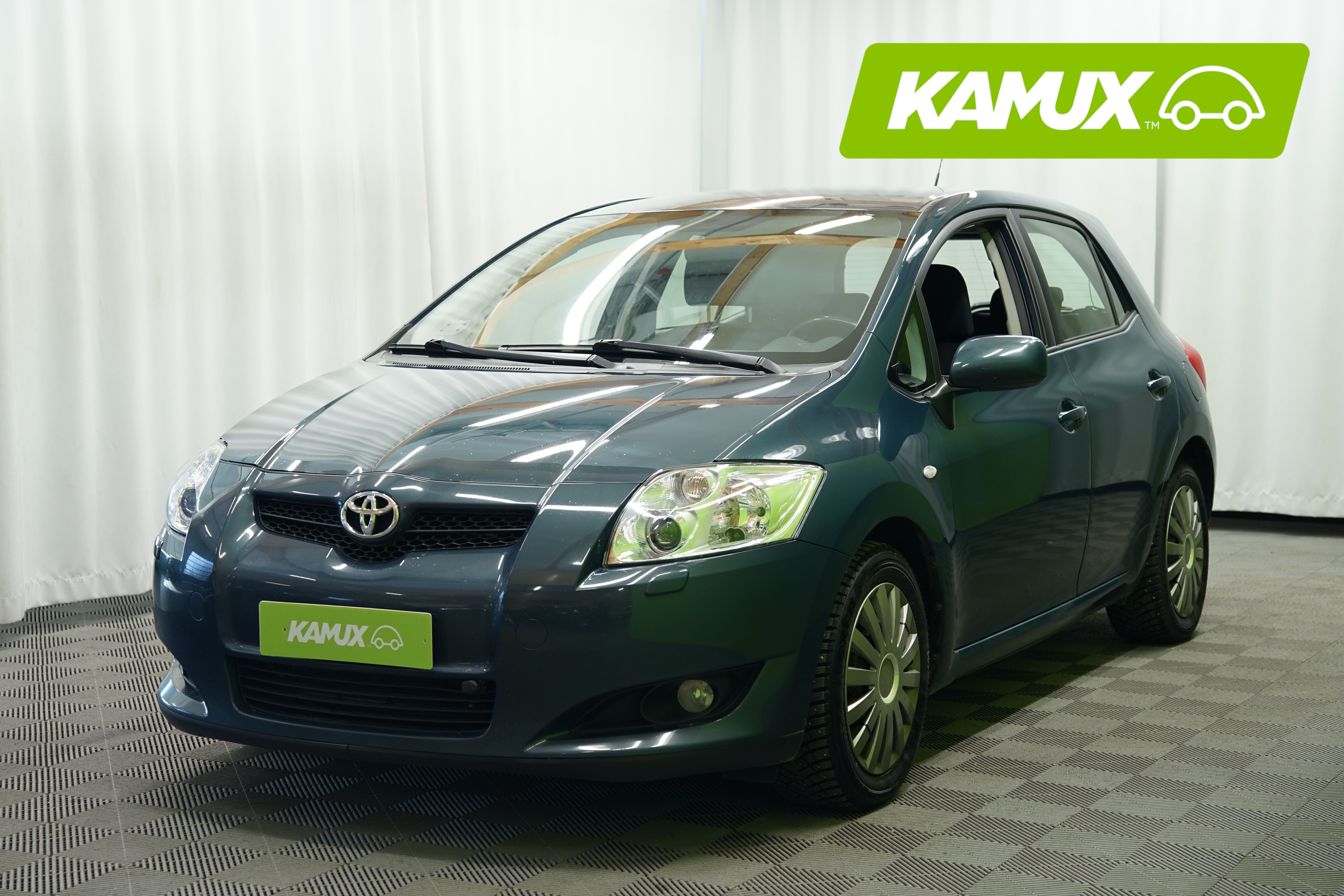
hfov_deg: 33.9
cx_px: 672
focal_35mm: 59
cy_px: 448
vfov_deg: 23.0
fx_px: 2202
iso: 500
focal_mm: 59
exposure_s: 1/20
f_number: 5
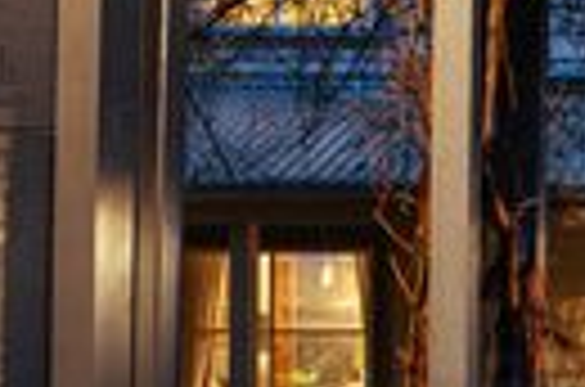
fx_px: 1410
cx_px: 972
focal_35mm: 87
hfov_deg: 19.2
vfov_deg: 15.6
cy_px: 137
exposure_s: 1.6
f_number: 4
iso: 200
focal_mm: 24
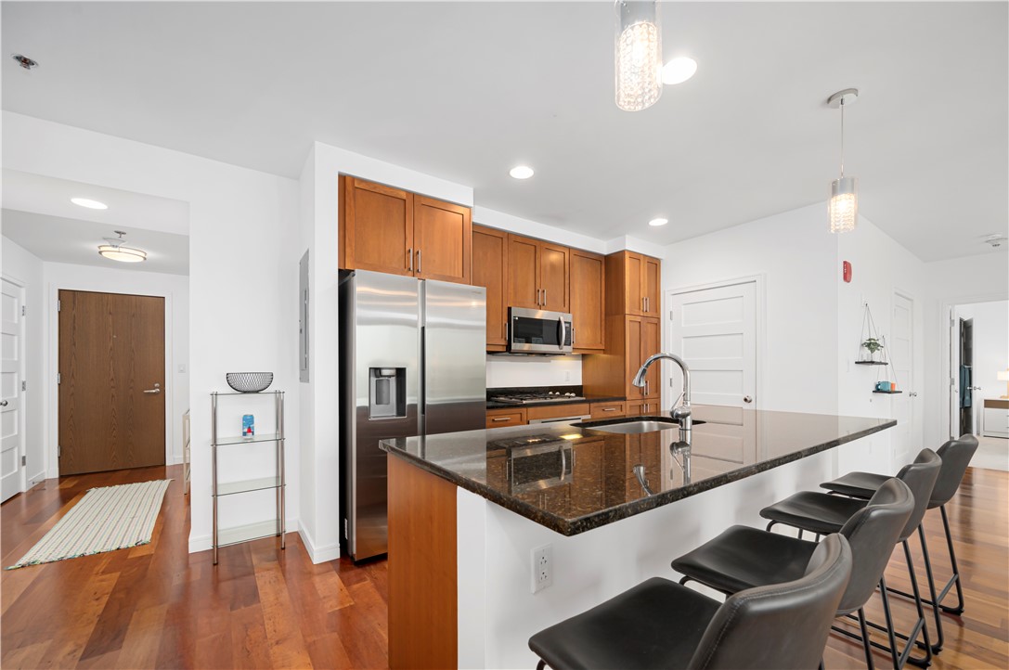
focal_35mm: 14
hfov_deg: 104.3
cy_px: 335
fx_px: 392
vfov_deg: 81.1
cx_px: 504
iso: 640
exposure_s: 1/125
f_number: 7.1
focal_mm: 14
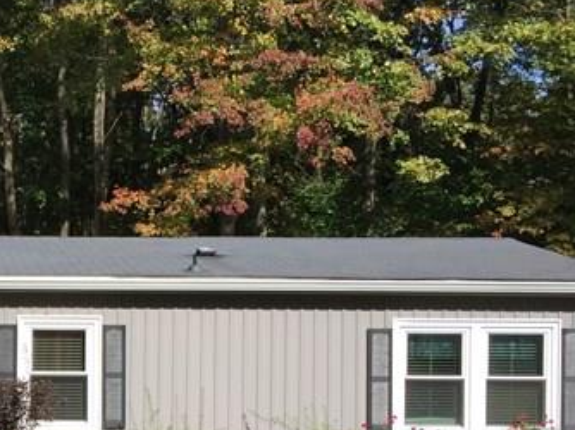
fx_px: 1477
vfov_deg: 16.3
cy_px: 421
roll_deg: -1.8
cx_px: -112
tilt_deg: -0.3
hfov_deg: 20.6
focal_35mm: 89
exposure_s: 1/1412
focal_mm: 4.15
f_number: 2.2
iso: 32
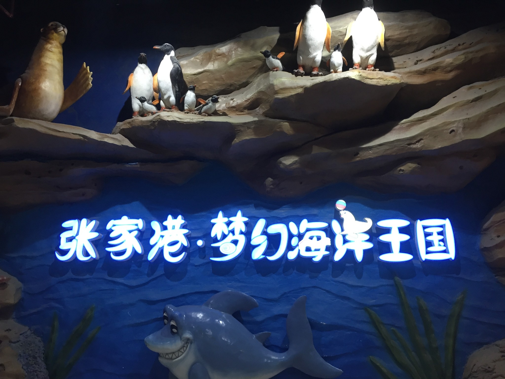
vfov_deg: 48.2
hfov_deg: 61.7
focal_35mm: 29
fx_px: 423
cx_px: 252
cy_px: 190
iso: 125
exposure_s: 1/33
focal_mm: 4.15
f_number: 2.2
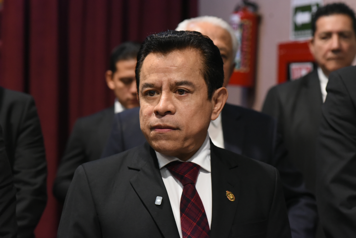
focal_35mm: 85
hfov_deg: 23.9
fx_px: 840
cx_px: 178
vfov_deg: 16.1
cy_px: 119
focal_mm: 85
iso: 6400
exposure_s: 1/320
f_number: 4.5
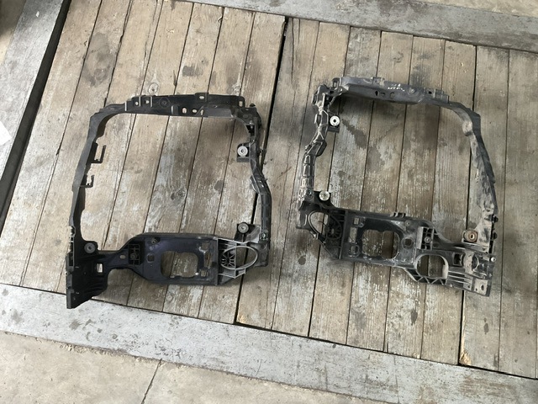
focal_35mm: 29
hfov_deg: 61.7
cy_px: 202
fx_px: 451
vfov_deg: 48.2
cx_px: 269
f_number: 1.8
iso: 250
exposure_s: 1/50
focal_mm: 3
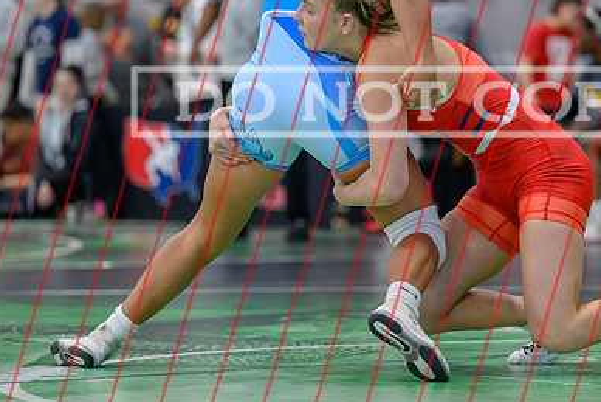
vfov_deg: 6.4
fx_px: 3590
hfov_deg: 9.6
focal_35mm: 215
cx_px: 435
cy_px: 113
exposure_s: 1/800
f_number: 2.8
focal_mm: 135
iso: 2000
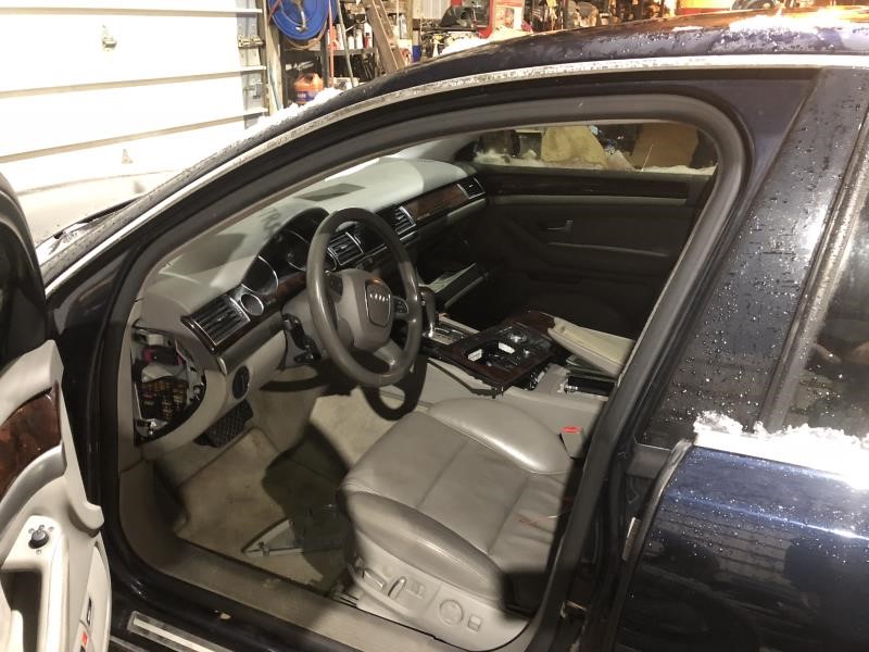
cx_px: 434
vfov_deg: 49.7
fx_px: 703
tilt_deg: -23.0
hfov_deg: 63.4
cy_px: 326
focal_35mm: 28
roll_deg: -1.2
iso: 100
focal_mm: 3.99
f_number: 1.8
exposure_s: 1/4
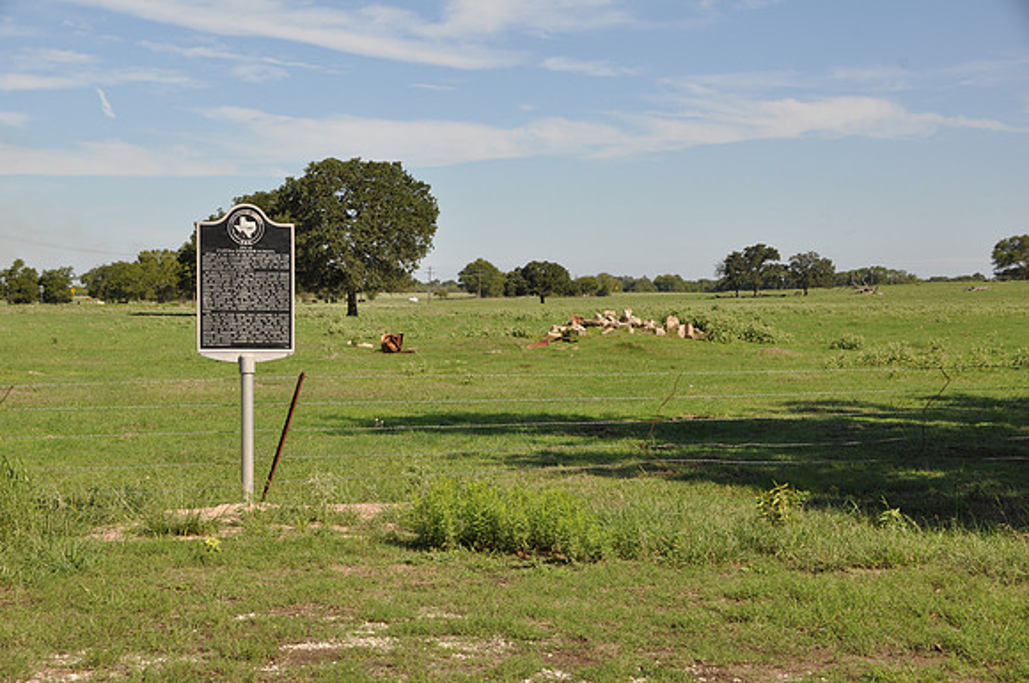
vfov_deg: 22.6
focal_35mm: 60
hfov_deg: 33.4
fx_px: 1713
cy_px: 342
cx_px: 514
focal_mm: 40
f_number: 13
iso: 200
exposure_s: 1/160
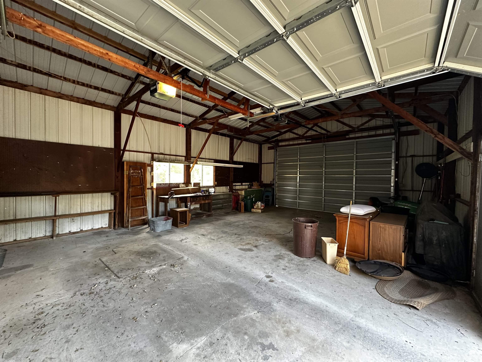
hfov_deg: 102.1
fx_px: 195
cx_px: 241
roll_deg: -0.5
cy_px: 181
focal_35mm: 14
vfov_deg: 85.7
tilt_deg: -1.0
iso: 320
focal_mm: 2.22
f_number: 2.2
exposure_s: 1/74
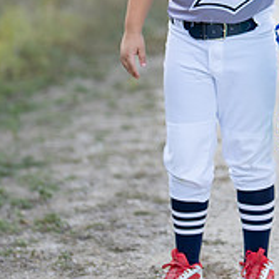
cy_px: 44
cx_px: 295
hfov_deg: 9.3
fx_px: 1705
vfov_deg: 9.3
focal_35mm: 187
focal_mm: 50
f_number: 1.2
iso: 100
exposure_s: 1/1000
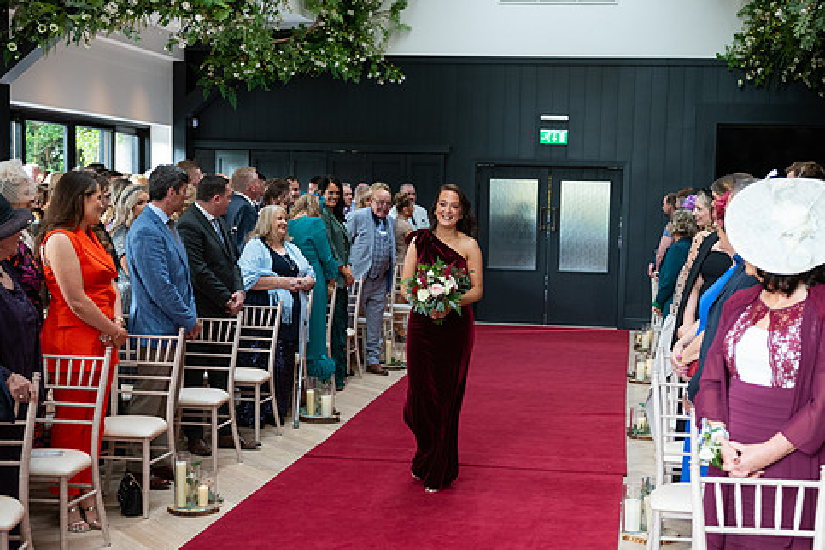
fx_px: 1237
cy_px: 313
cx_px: 451
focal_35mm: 54
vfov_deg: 25.0
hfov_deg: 36.8
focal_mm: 45
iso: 640
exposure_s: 1/160
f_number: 3.5
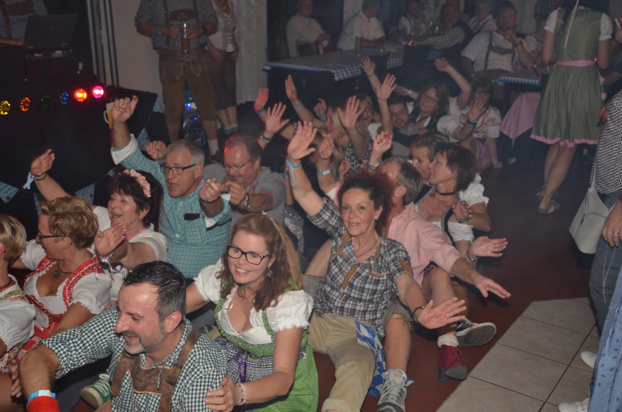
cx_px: 311
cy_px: 206
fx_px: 672
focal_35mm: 39
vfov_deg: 34.1
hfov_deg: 49.6
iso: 800
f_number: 4.2
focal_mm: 26
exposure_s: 1/60
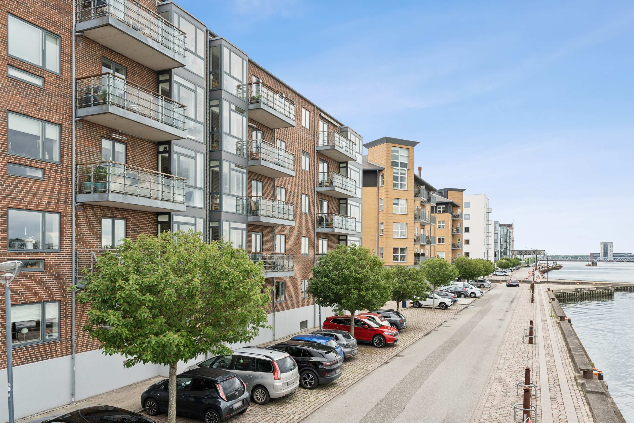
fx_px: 475
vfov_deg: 47.9
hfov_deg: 67.4
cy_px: 212
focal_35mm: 27
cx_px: 317
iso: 400
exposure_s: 1/125
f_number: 10
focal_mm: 27
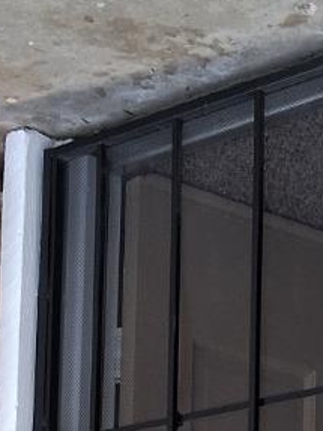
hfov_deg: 10.8
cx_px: 343
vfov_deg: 13.6
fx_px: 1693
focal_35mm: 136
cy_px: 647
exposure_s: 1/100
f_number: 1.8
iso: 80
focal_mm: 3.98
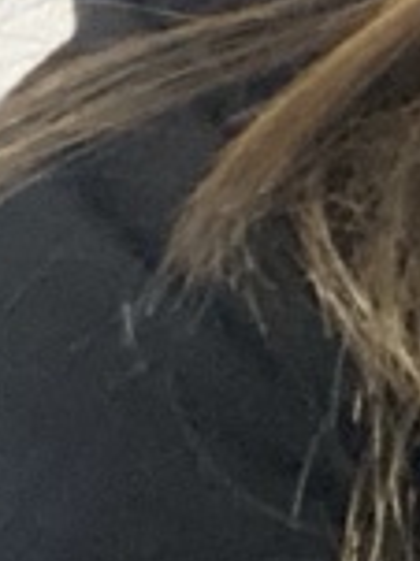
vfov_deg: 8.2
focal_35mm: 238
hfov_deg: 5.6
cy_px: -241
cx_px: 1565
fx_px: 3856
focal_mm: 2.71
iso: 640
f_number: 2.2
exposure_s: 1/25
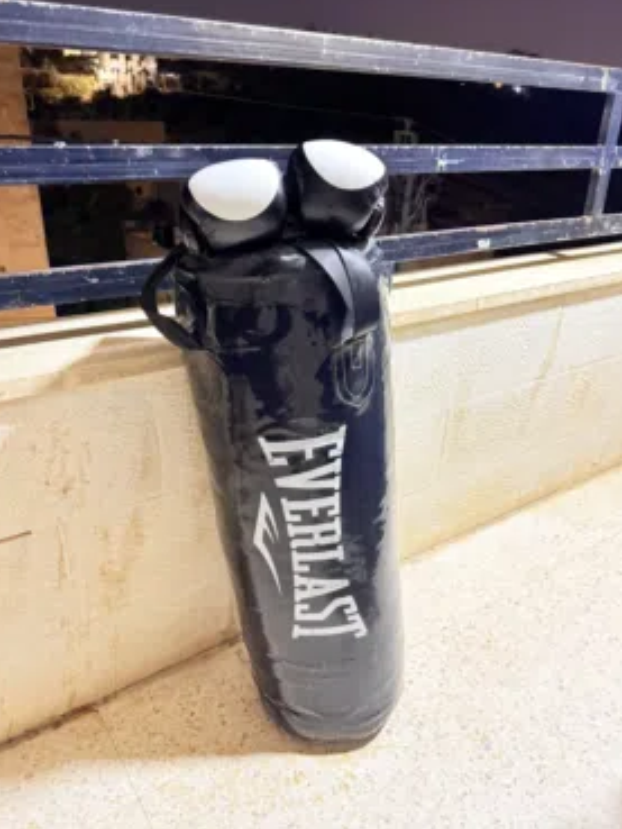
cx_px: 319
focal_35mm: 26
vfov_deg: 67.3
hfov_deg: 53.1
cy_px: 418
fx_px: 623
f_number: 1.78
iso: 640
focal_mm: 6.76
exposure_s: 1/33
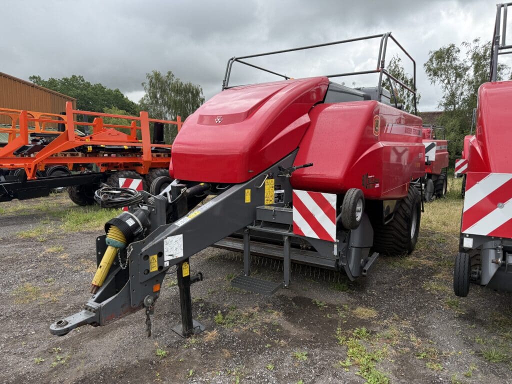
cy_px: 192
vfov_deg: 56.8
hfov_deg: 71.6
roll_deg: -1.7
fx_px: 355
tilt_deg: -6.6
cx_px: 256
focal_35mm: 24
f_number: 1.78
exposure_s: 1/2611
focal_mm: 6.76
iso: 100
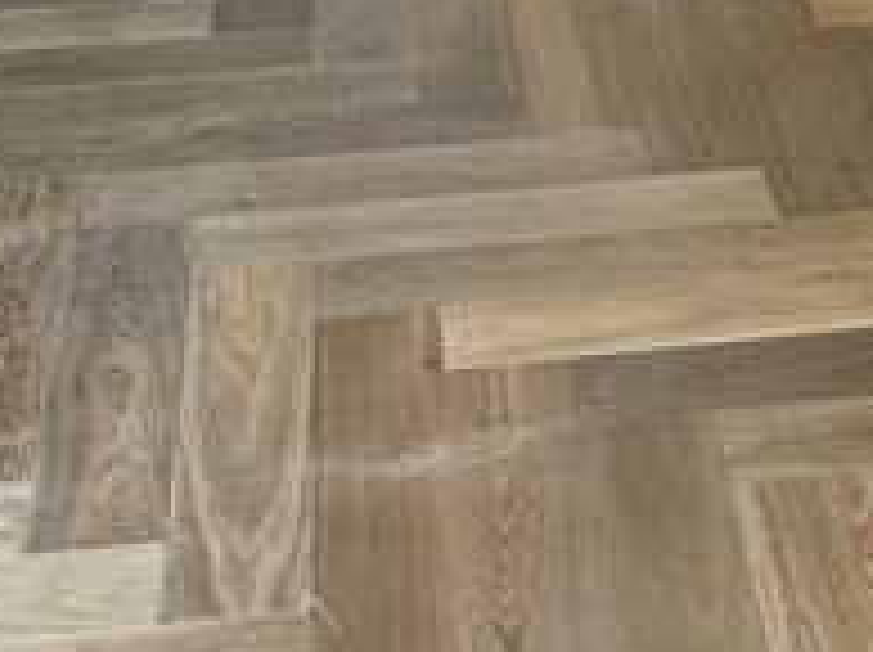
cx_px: 832
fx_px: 2594
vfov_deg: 14.3
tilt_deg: -31.0
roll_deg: +0.5
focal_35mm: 103
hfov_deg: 18.7
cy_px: 337
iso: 250
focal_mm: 5.1
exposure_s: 1/50
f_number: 1.6
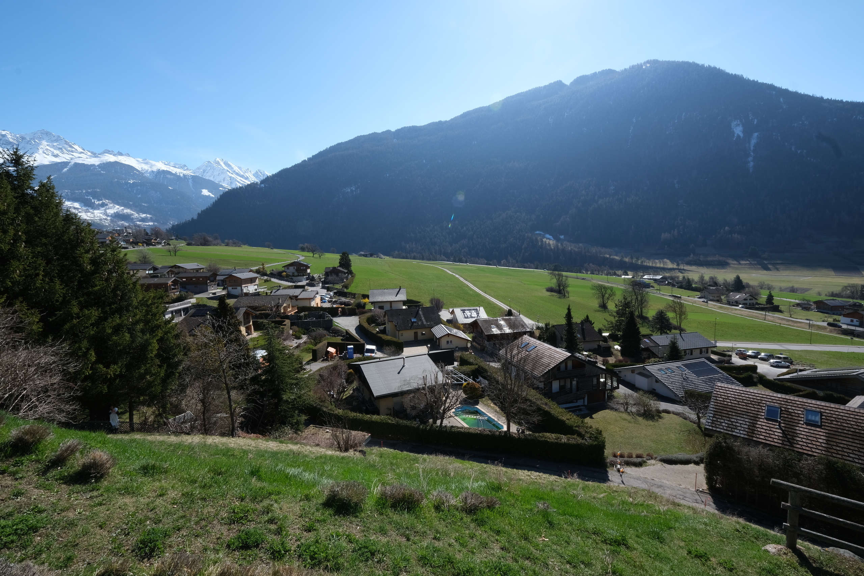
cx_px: 432
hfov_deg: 100.4
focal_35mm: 15
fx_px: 360
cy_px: 288
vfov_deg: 77.3
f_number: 16
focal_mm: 10
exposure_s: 1/60
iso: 160
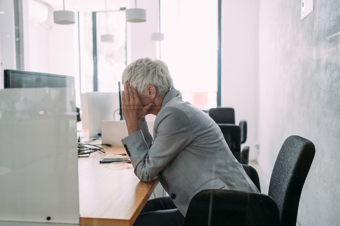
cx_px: 170
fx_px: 331
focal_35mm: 35
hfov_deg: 54.4
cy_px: 113
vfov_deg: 37.9
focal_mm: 35
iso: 1000
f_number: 2
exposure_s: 1/250
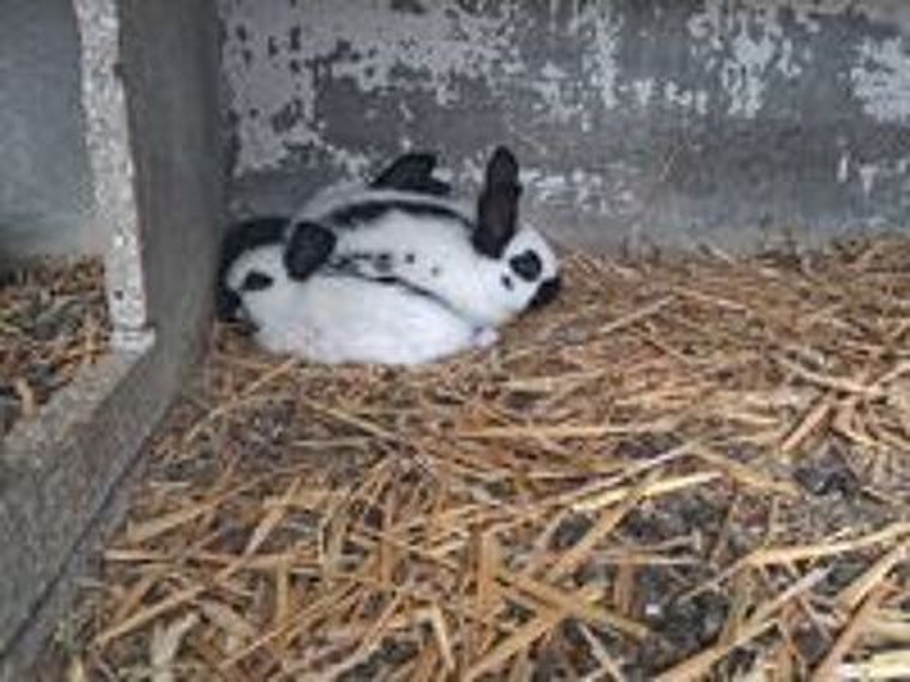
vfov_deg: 51.4
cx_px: 455
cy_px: 341
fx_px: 710
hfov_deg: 65.3
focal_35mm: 27
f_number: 1.8
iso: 125
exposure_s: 1/100
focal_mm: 4
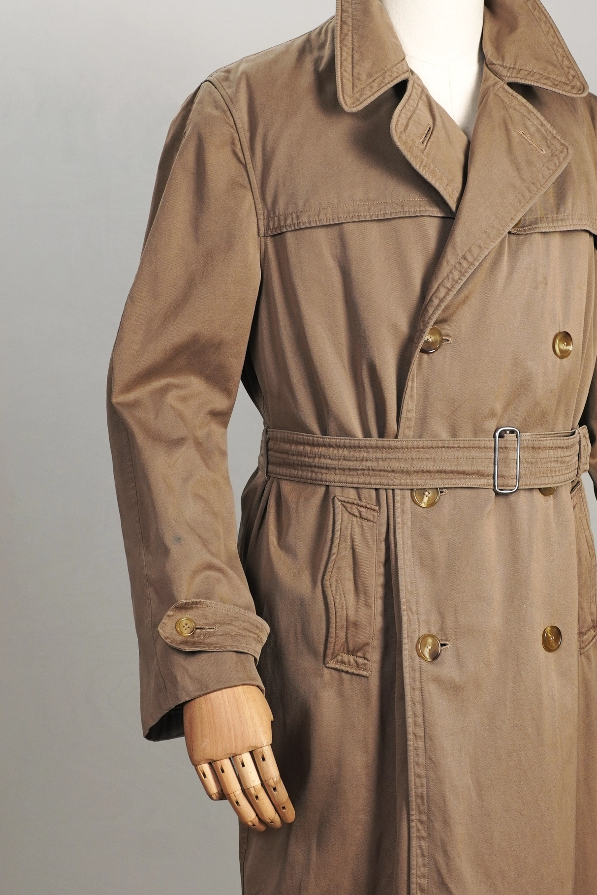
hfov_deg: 17.9
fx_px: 1890
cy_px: 571
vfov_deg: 26.5
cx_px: 423
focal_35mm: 76
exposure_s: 1/50
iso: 320
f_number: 5.6
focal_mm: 32
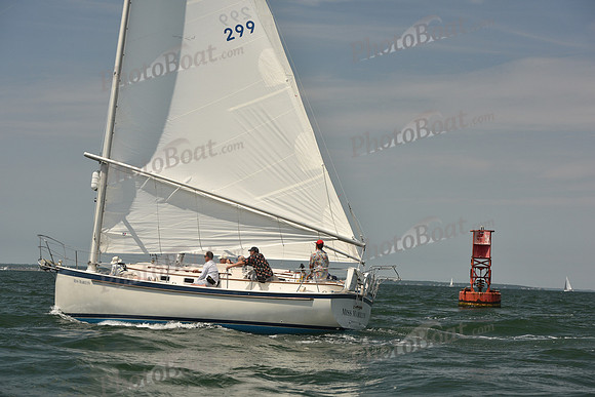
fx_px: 1289
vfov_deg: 17.5
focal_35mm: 78
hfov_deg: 26.0
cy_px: 198
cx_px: 298
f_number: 8
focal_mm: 78
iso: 320
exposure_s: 1/1000
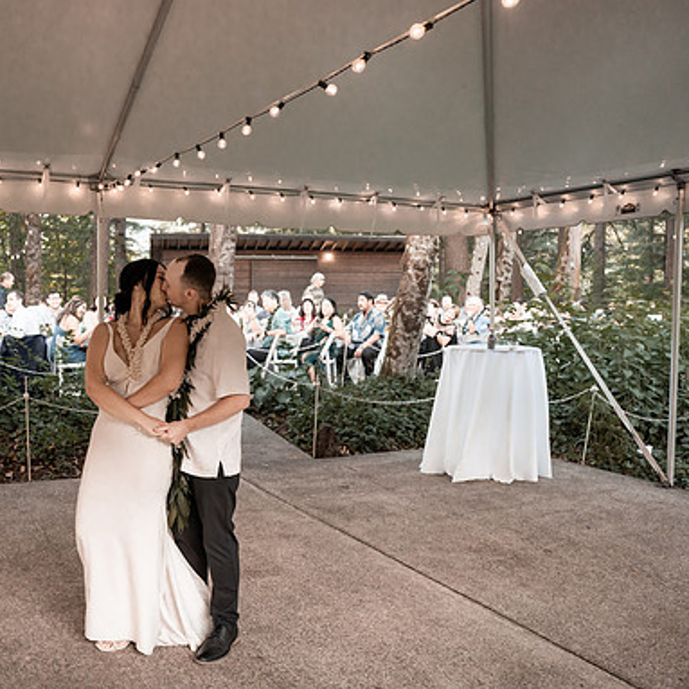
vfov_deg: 52.5
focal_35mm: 31
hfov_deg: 50.7
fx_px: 698
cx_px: 187
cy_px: 344
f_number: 2.8
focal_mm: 24
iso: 1600
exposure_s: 1/400
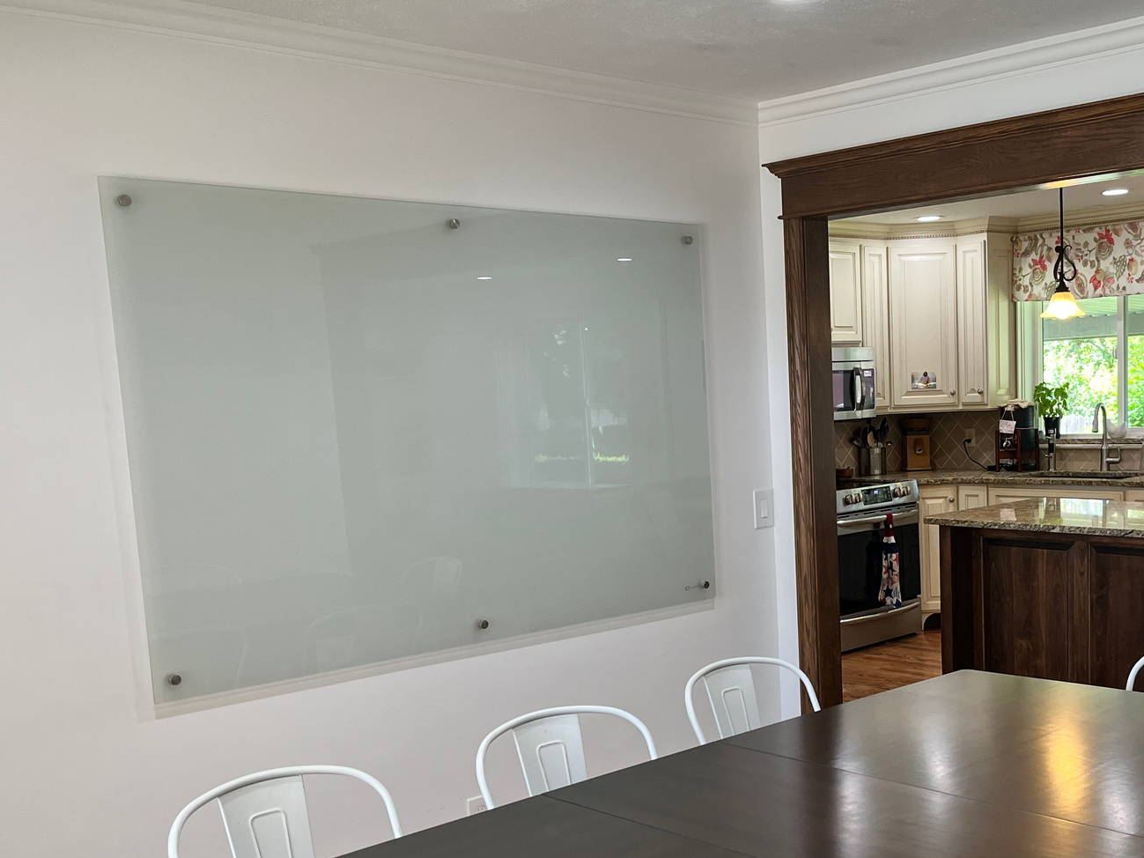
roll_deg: +1.7
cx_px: 802
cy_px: 557
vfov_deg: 34.9
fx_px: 1355
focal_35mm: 41
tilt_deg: -8.7
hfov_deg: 44.8
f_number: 1.6
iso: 100
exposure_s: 1/120
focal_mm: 5.1
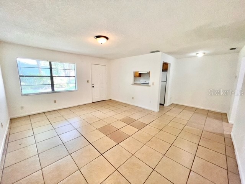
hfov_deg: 106.2
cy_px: 92
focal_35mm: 13
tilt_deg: -9.6
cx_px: 122
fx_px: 92
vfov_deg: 89.9
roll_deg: -0.9
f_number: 1.8
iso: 50
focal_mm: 1.57
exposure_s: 1/122
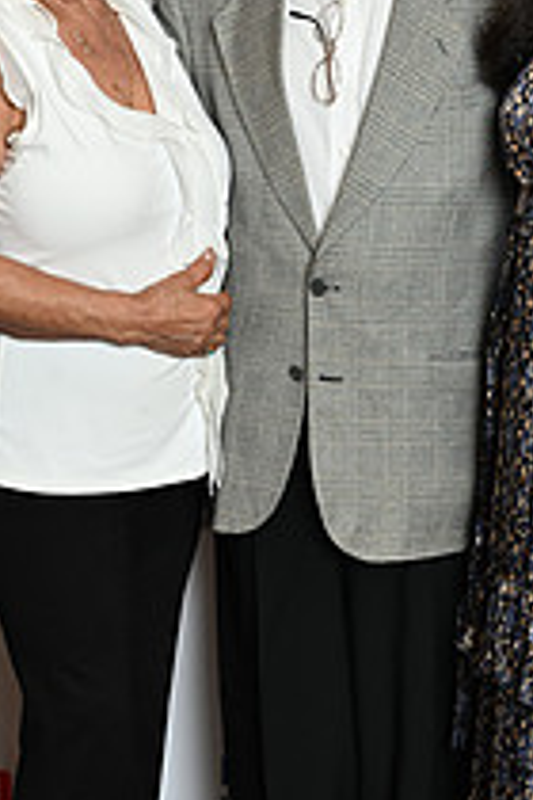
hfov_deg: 11.8
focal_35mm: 116
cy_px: 396
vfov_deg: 17.6
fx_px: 2576
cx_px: 367
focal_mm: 42
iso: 200
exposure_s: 1/60
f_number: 3.5
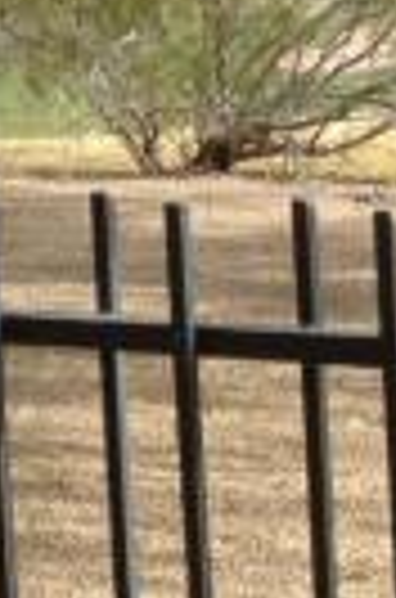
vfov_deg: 7.7
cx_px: -414
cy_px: -72
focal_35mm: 265
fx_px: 4395
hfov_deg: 5.1
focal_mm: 4.13
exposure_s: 1/547
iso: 50
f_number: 2.4
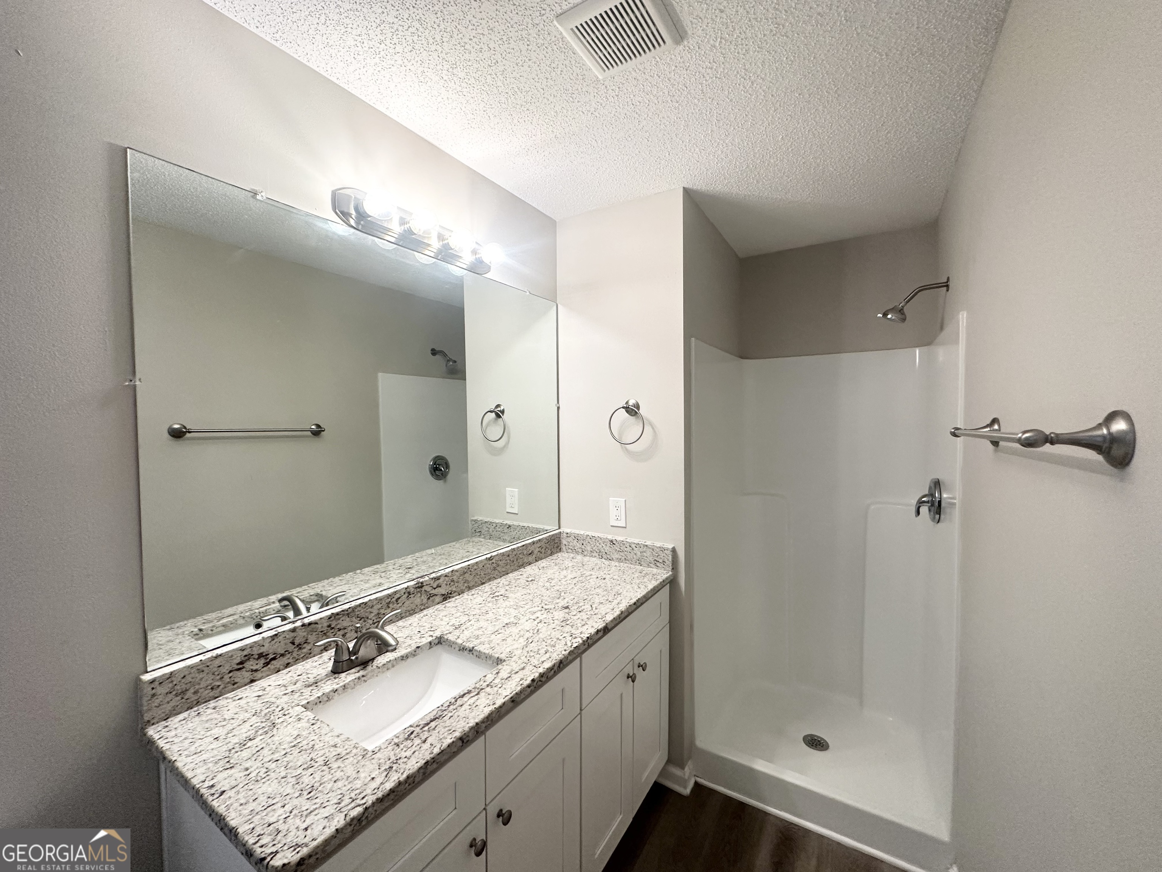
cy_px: 436
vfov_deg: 85.7
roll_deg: -0.1
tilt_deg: -2.4
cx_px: 581
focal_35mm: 14
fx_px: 470
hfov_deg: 102.1
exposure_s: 1/120
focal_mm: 2.22
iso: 200
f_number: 2.2
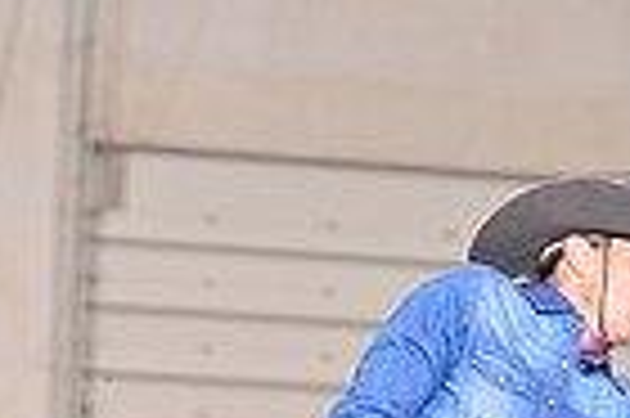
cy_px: 852
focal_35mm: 414
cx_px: 279
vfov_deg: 3.3
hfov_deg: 5.0
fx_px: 7236
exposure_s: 1/250
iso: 1000
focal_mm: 100
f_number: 3.2
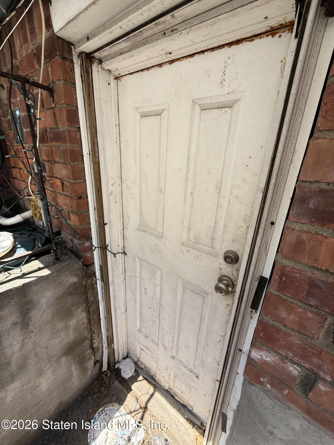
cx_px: 167
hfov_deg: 85.7
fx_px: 180
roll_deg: -2.3
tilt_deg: -18.3
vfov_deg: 102.1
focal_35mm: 14
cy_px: 222
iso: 50
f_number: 2.2
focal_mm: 2.22
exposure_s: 1/461
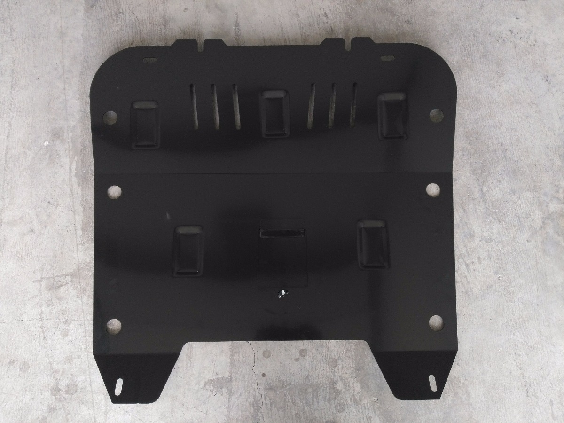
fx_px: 456
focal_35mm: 28
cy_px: 212
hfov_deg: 63.4
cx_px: 282
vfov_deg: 49.7
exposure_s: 1/40
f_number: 2
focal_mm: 2.96
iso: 131
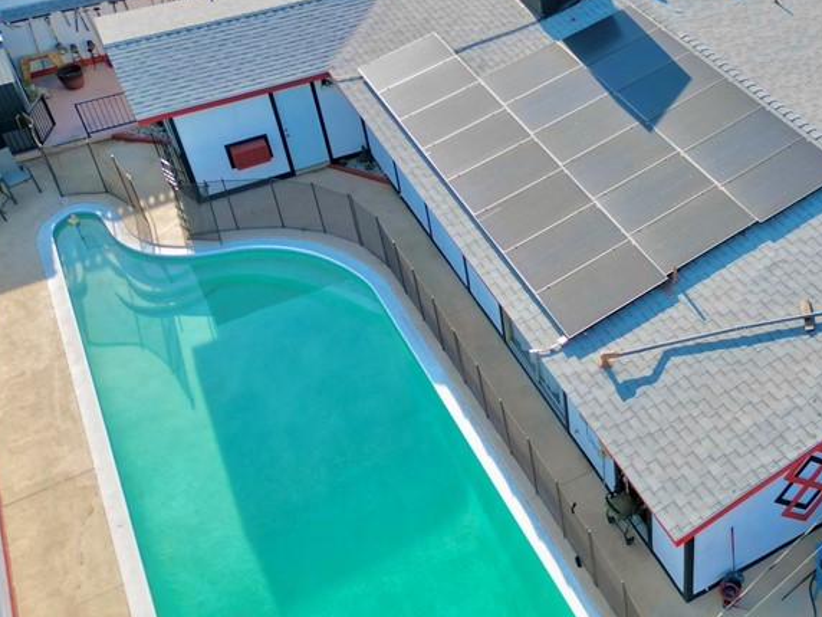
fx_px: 1021
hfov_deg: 41.6
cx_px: 678
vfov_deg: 33.5
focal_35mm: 43
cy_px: 237
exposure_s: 1/1250
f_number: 1.7
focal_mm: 6.72
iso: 130
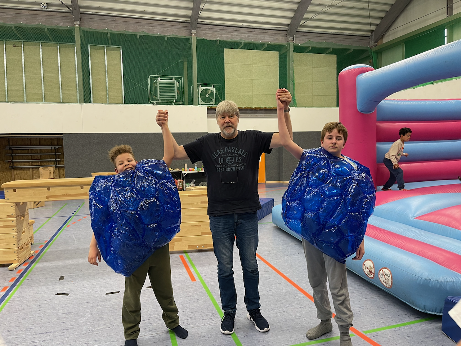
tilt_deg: -5.7
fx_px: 333
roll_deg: +1.3
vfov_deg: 54.9
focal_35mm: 25
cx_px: 230
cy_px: 173
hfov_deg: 69.4
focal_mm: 5.1
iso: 80
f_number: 1.6
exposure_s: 1/49
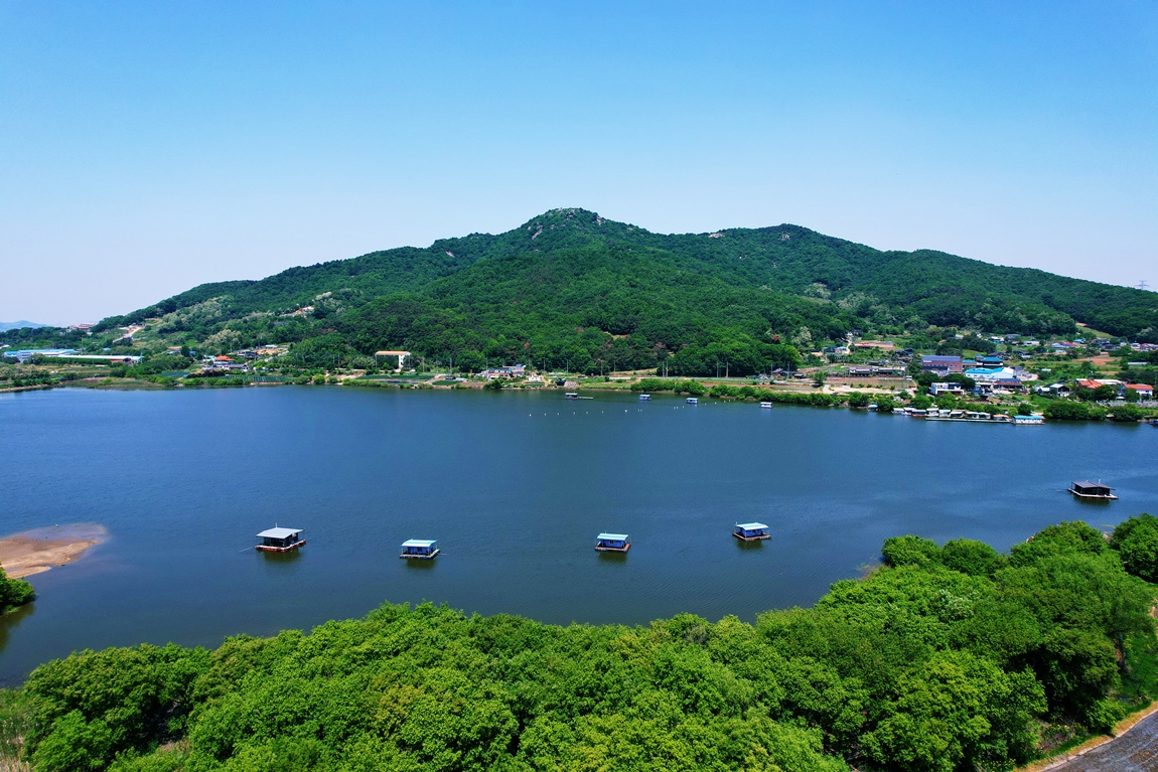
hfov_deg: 78.6
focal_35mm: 22
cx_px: 579
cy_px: 386
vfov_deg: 57.2
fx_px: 708
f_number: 2.8
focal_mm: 8.38
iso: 100
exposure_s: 1/1600
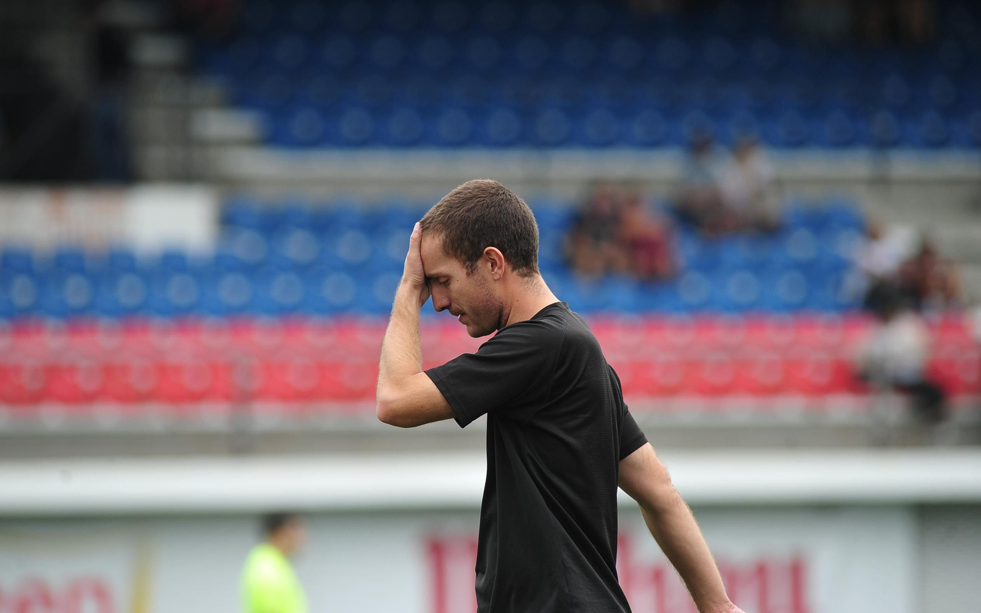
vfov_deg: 4.2
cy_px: 324
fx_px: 8422
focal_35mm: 315
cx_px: 477
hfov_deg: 6.7
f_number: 4
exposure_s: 1/1000
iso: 500
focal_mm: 300
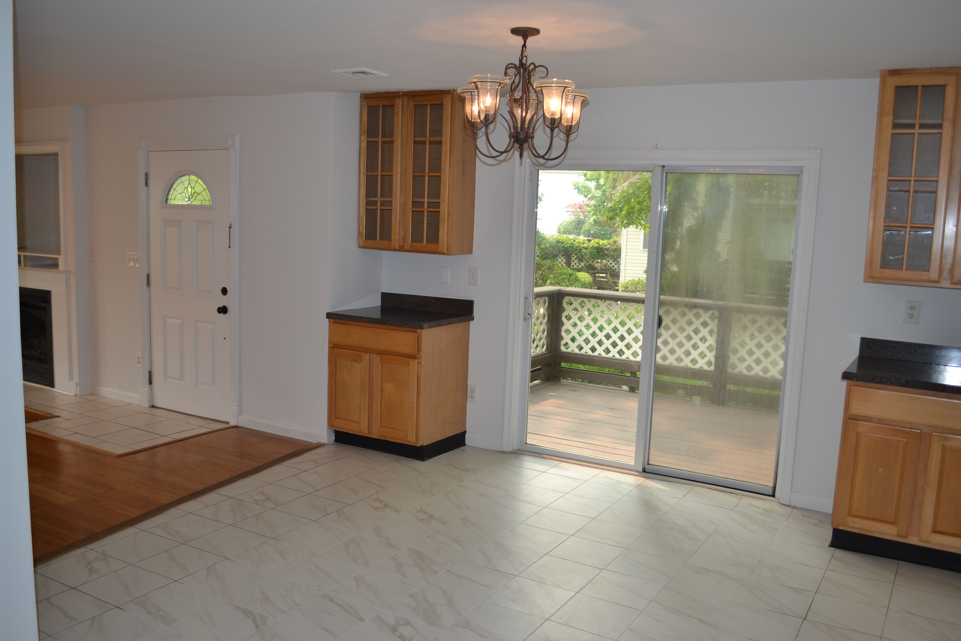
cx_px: 480
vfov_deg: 43.6
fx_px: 801
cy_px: 320
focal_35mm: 30
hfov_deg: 61.9
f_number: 4
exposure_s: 1/125
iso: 160
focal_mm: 20
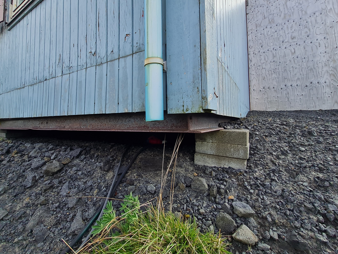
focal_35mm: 16
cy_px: 107
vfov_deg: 77.6
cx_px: 150
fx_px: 156
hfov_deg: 94.1
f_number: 2.2
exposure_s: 1/652
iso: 50
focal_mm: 1.74
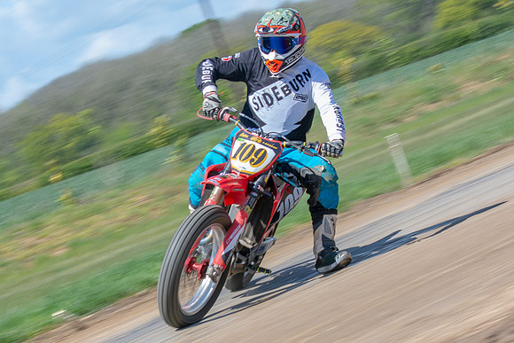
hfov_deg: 9.6
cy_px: 241
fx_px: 3067
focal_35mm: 215
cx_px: 152
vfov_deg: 6.4
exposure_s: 1/160
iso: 200
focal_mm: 70
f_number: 8
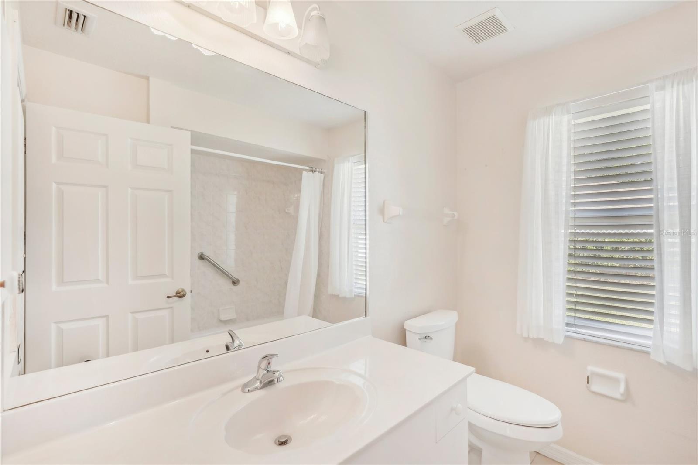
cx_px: 349
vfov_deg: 73.7
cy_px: 232
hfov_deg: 96.7
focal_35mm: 16
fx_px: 310
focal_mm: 16
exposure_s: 1/30
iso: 400
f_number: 8
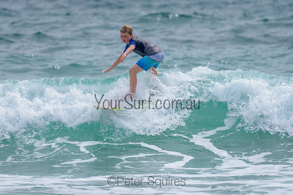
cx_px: 127
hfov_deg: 3.4
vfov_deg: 2.2
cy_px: 87
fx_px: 4987
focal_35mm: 613
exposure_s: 1/2000
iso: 125
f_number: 5.6
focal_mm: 500
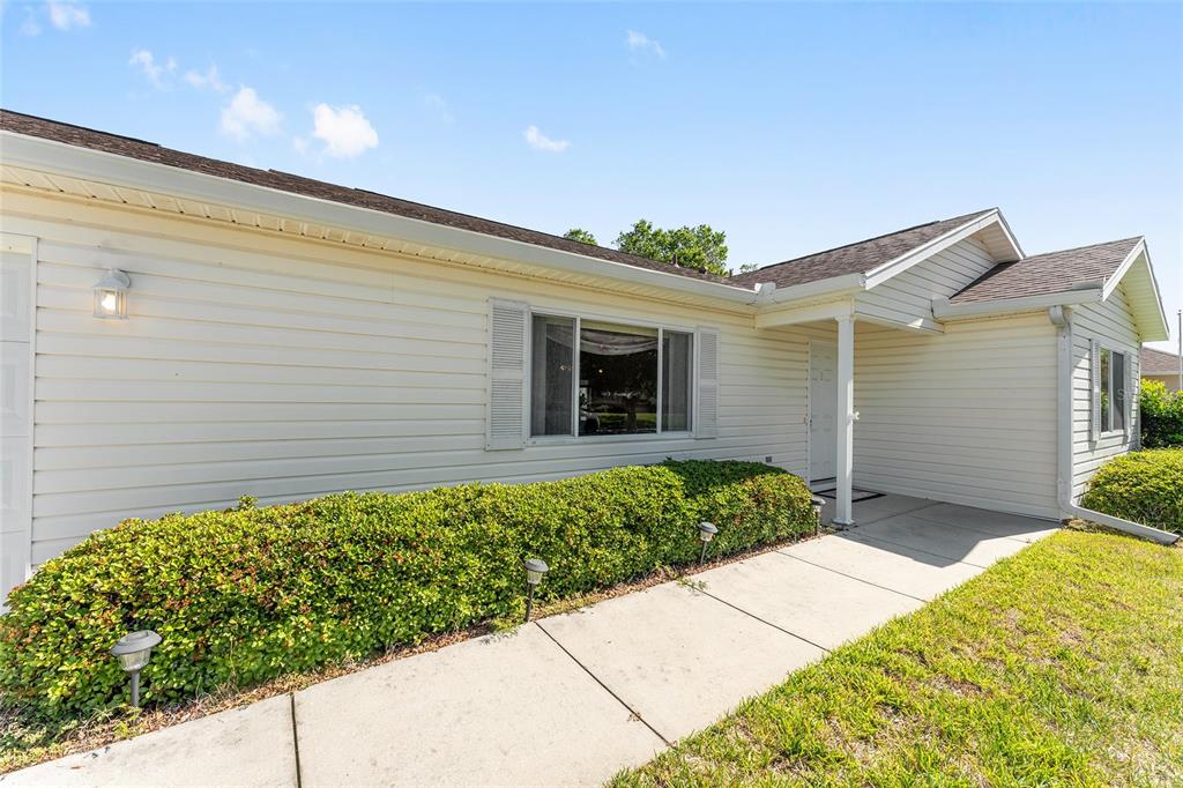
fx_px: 460
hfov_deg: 104.3
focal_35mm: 14
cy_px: 394
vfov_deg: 81.2
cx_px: 592
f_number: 7.1
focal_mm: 14
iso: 400
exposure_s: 1/1250
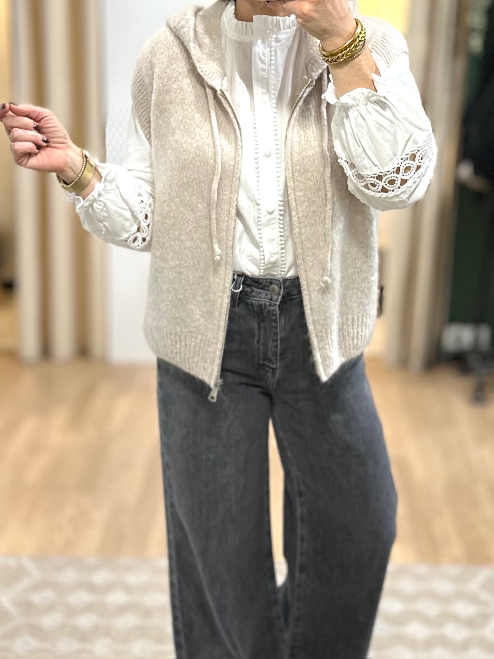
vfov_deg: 71.6
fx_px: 457
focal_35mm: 24
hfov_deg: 56.8
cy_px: 330
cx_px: 247
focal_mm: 6.86
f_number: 1.78
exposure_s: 1/50
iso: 250
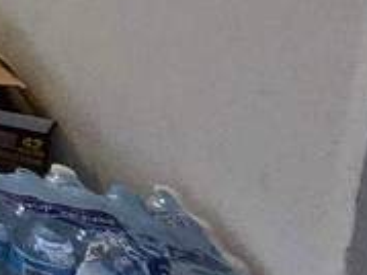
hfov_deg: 9.9
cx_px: -884
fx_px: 985
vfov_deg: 12.0
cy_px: -429
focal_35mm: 93
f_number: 2.2
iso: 500
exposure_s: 1/60
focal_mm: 2.2
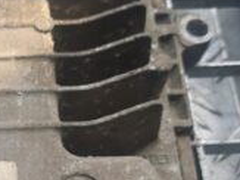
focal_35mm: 92
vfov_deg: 15.6
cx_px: -47
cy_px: 198
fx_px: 637
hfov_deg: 20.0
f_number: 1.8
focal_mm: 5.23
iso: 80
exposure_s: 1/100
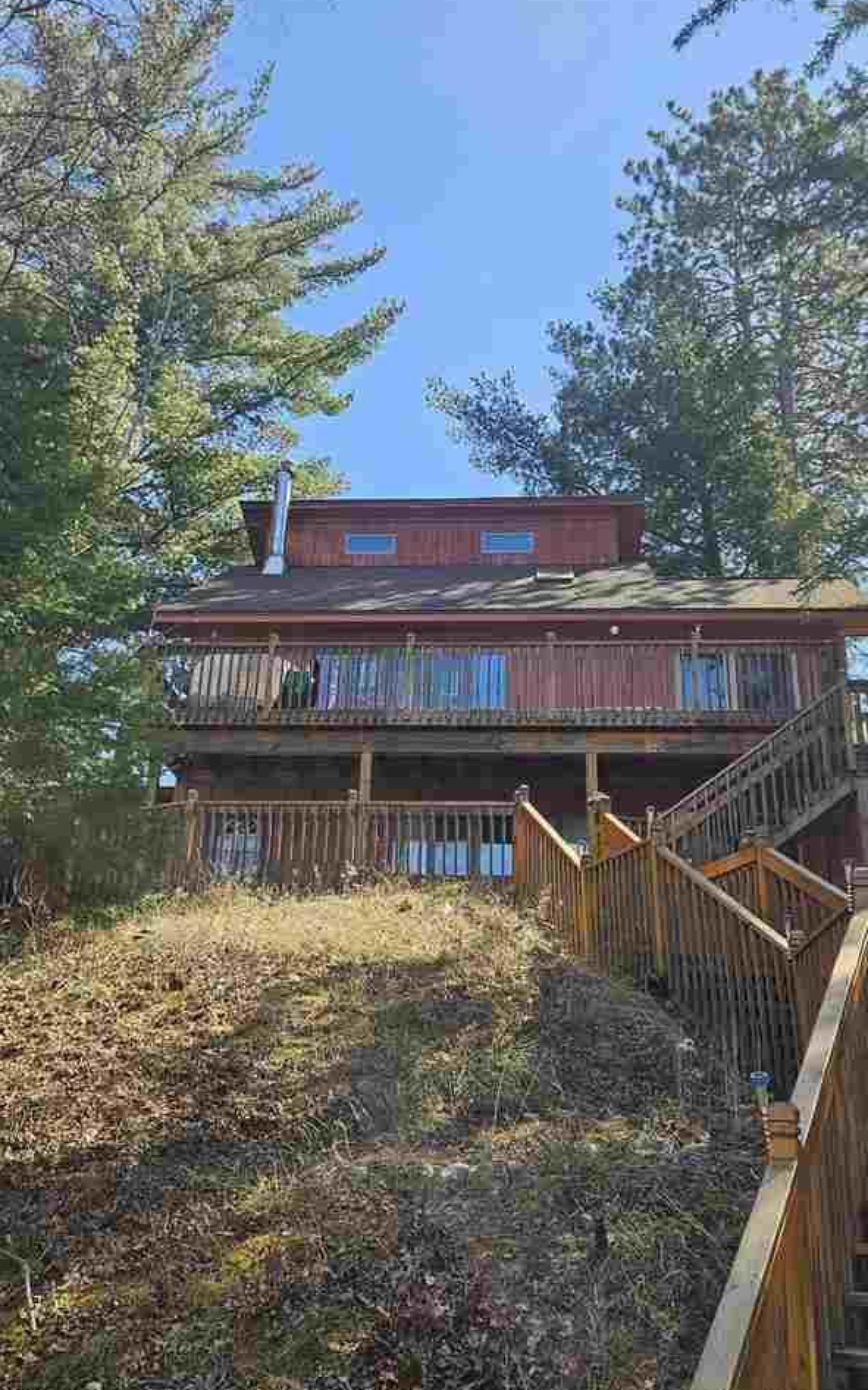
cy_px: 695
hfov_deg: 38.3
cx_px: 422
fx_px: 1249
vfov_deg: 58.1
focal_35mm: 33
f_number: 1.8
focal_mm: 5.4
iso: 25
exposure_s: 1/626
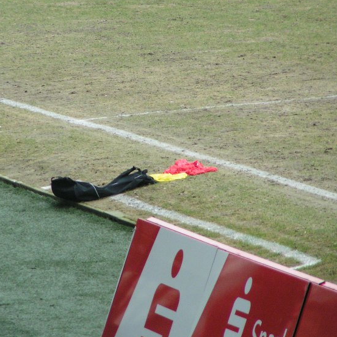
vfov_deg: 3.6
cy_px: 157
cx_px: 103
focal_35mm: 487
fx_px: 5364
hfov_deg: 3.6
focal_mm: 58
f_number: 3.5
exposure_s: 1/320
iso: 200
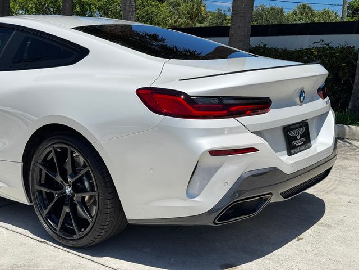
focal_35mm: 48
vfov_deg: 30.3
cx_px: 180
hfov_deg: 39.7
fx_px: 498
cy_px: 135
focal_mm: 6.76
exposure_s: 1/3096
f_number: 1.78
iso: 64
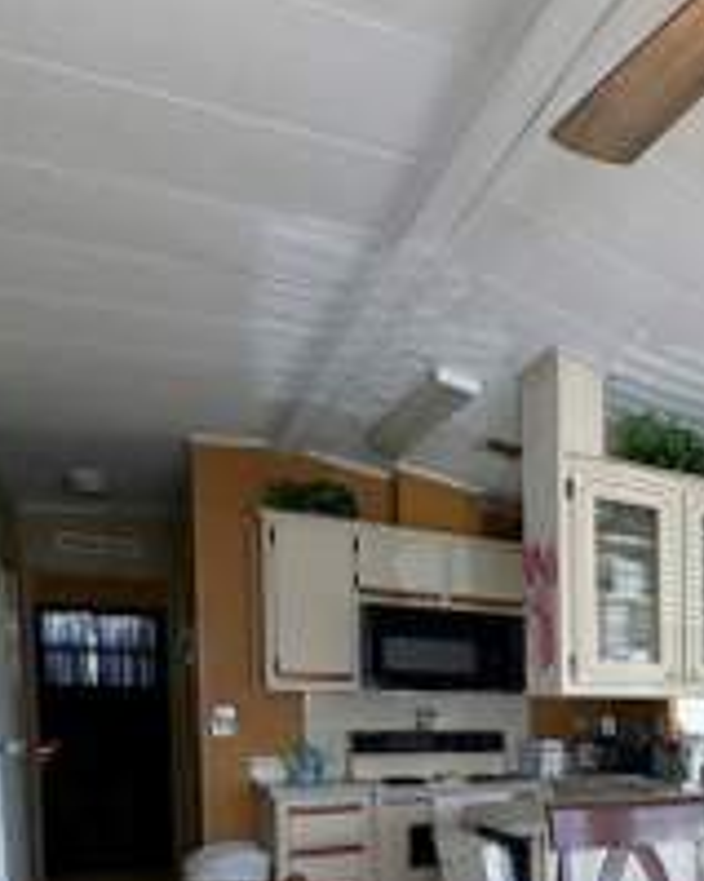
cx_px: 877
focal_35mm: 33
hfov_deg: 34.2
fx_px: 860
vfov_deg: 49.7
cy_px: 753
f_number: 2.2
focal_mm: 2.22
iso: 64
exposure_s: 1/120
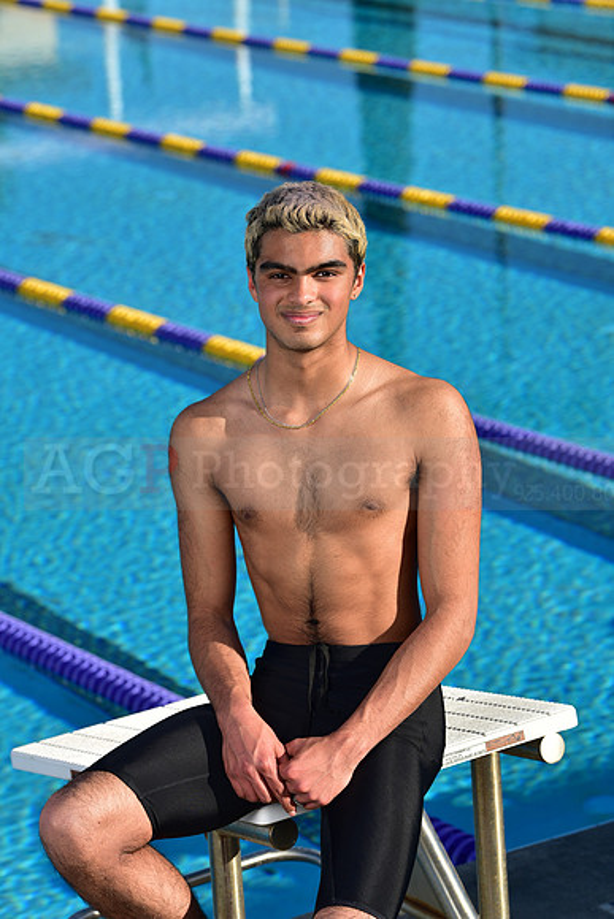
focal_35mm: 122
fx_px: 3119
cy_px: 460
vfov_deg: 16.8
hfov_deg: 11.2
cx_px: 307
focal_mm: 122
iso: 64
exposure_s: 1/250
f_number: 6.3
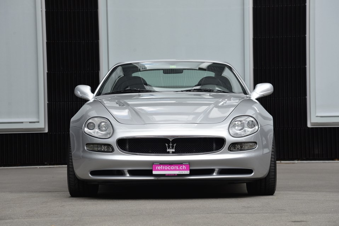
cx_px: 170
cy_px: 113
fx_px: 1130
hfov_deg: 17.1
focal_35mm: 120
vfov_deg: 11.4
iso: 640
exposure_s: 1/160
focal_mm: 120
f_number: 7.1
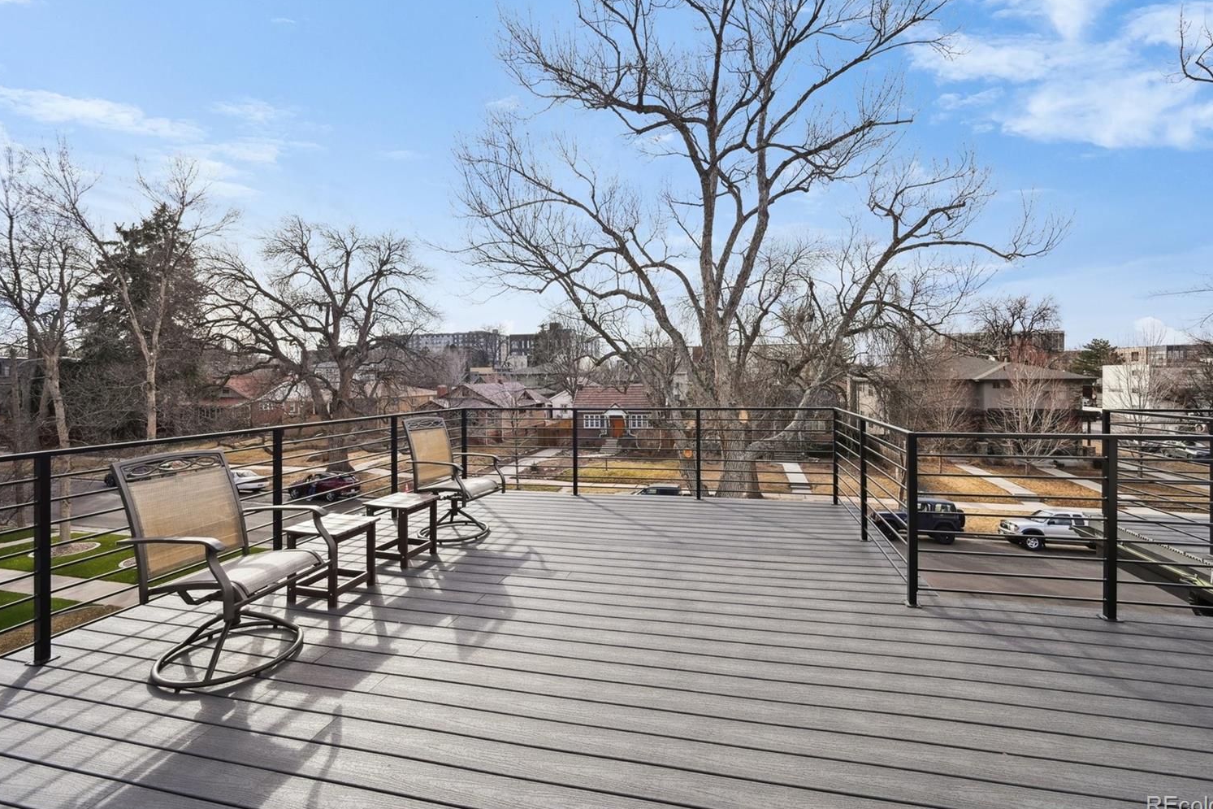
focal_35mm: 15
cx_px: 628
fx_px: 505
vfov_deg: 77.3
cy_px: 389
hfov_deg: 100.4
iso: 400
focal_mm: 14
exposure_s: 1/640
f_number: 10
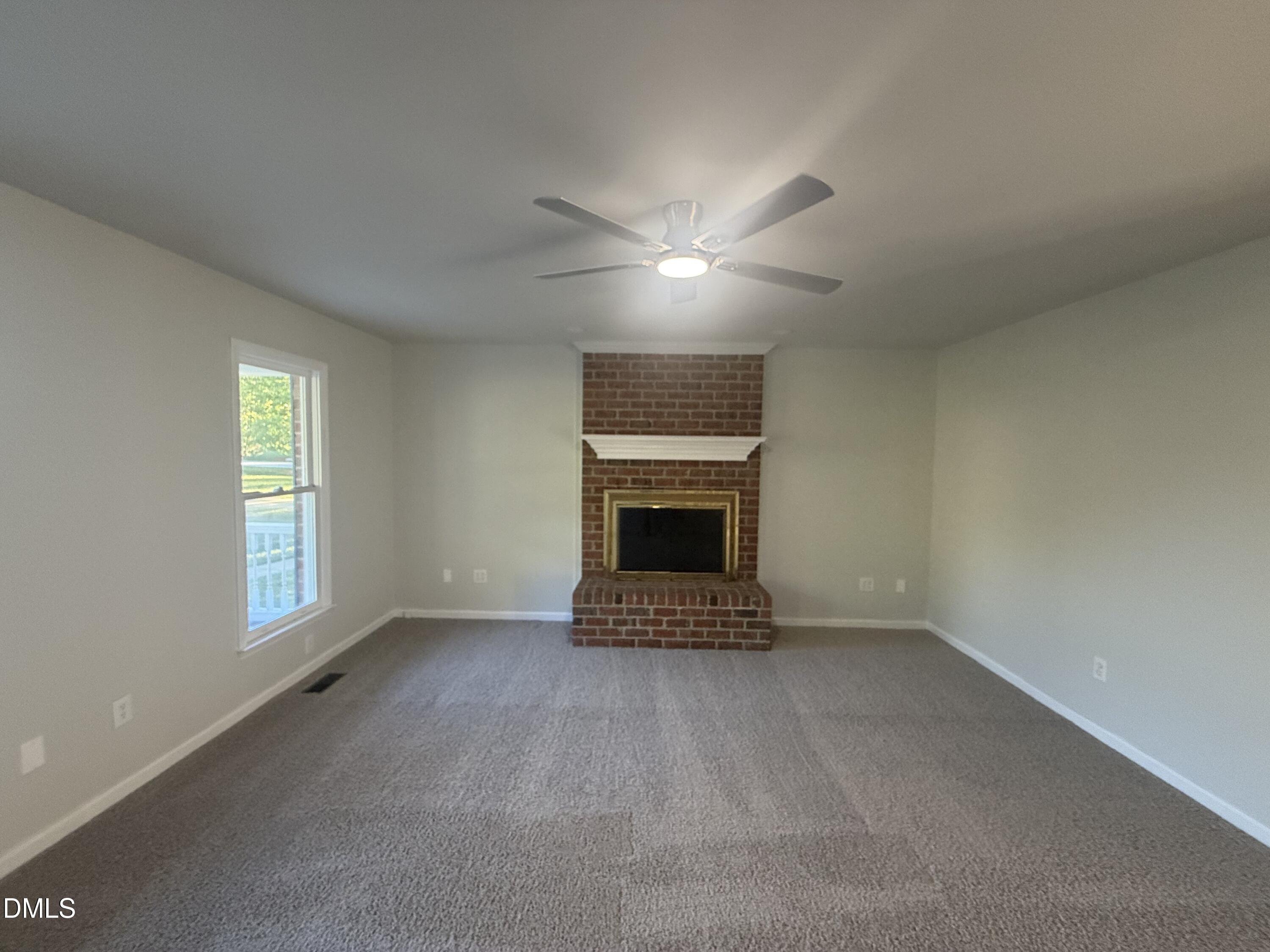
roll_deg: -1.2
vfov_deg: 85.7
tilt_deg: -2.9
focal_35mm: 14
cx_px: 635
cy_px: 476
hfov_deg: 102.1
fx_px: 514
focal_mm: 2.22
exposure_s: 1/60
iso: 250
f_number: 2.2
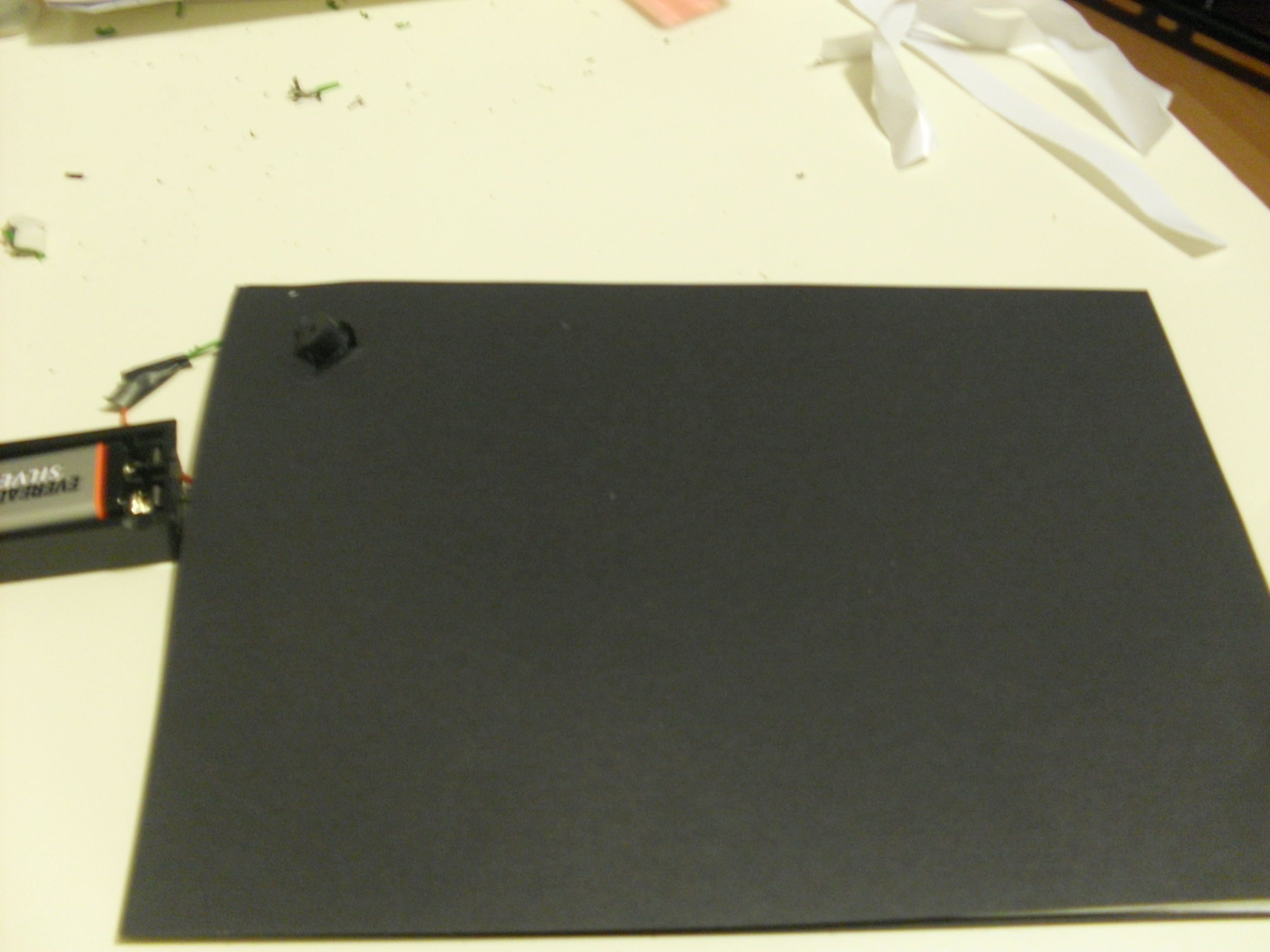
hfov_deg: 49.0
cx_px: 635
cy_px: 476
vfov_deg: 37.7
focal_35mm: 38
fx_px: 1394
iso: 400
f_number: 2.8
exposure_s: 1/15
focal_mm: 6.3
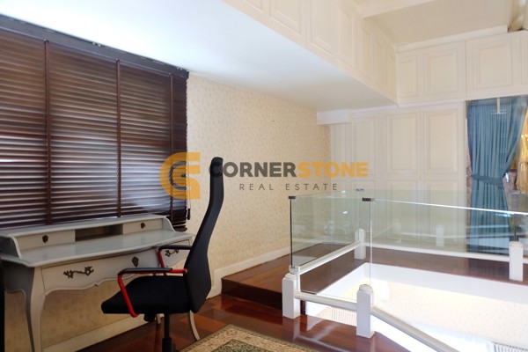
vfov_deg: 53.1
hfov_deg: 73.7
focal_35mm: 24
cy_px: 176
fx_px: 352
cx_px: 264
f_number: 3.5
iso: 200
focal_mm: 16
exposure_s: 1/4
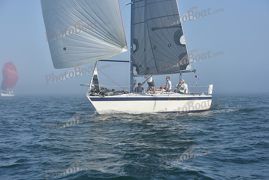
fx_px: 523
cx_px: 134
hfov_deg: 28.8
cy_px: 90
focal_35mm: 70
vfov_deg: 19.5
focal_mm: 70
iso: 320
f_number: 9
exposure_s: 1/1250
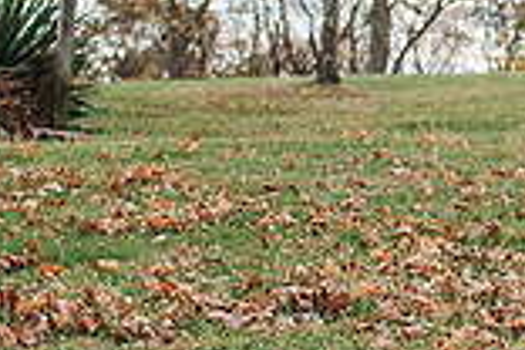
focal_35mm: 142
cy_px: 271
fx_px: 2071
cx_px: 880
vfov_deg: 9.6
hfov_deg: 13.3
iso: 100
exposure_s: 1/320
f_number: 2.8
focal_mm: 35
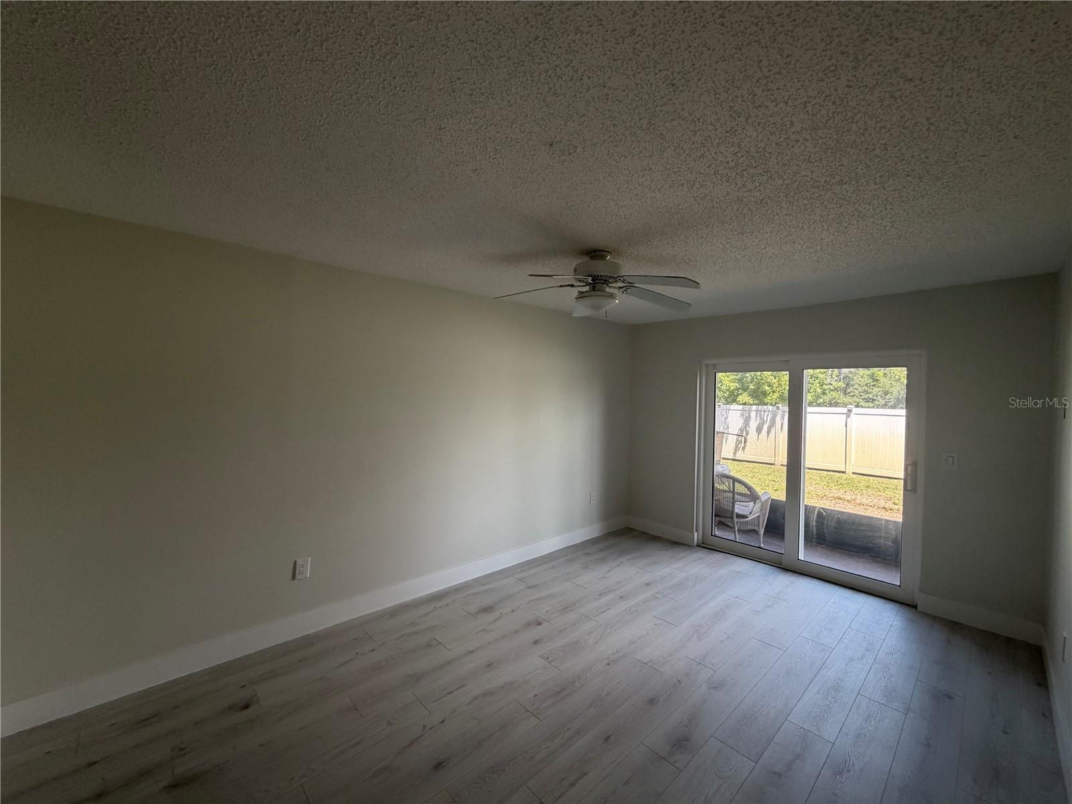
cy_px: 402
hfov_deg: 102.1
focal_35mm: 14
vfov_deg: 85.7
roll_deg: -0.5
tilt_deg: -0.8
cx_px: 536
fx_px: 434
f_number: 2.2
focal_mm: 2.22
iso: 160
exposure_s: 1/121
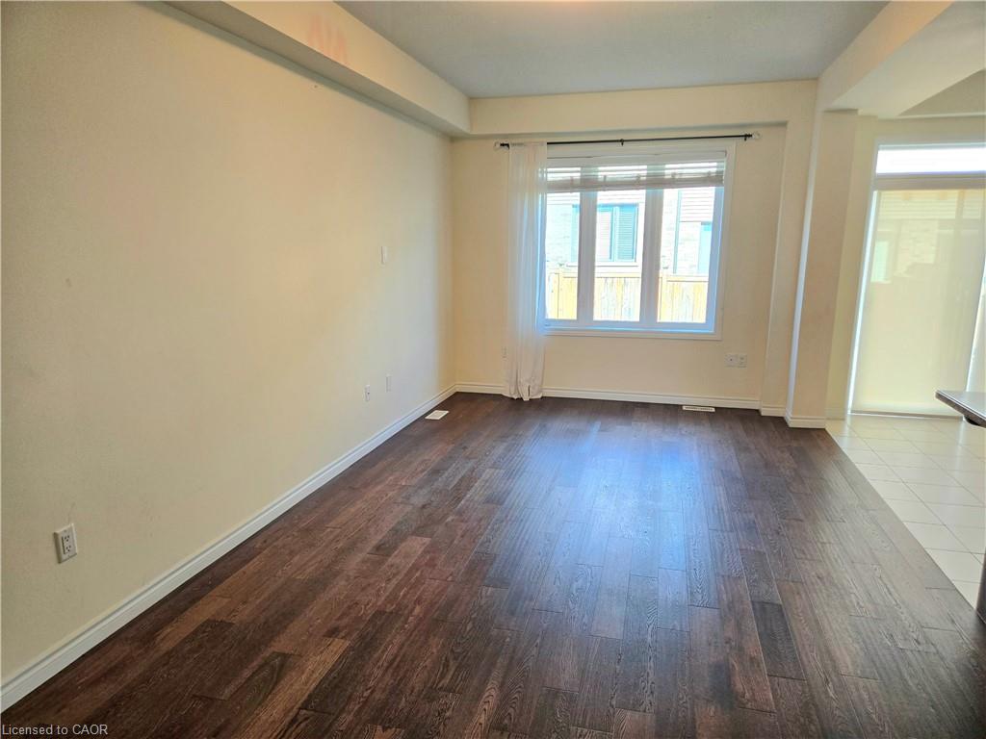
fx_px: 655
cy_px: 370
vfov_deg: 58.9
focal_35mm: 23
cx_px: 493
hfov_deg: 73.9
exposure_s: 1/120
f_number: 1.8
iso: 100
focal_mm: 5.4
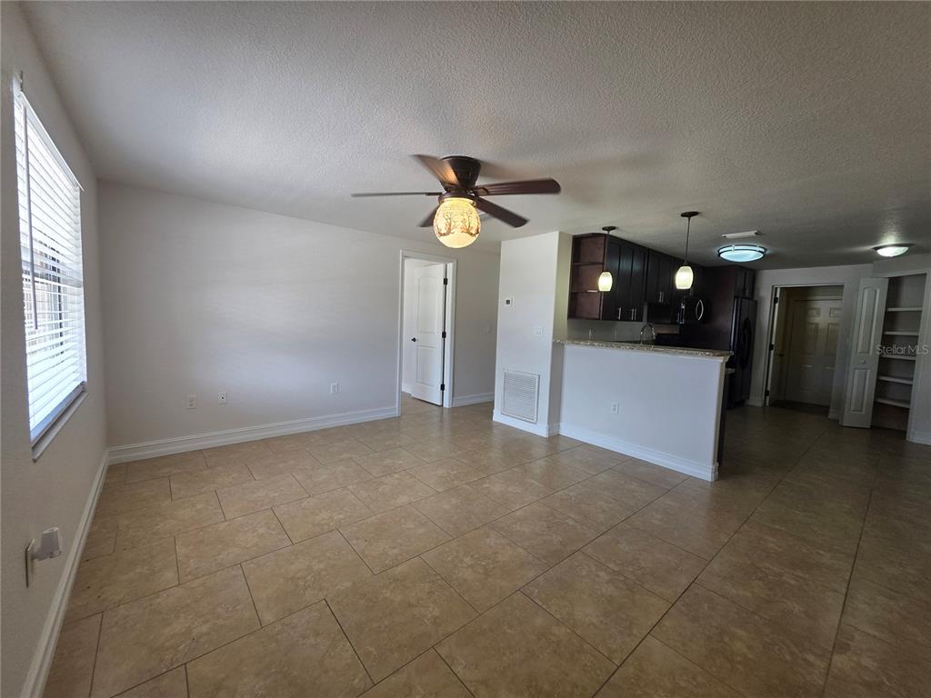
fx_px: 350
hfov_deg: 106.2
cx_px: 466
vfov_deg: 89.9
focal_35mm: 13
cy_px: 349
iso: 64
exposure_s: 1/120
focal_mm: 2.2
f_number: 1.9
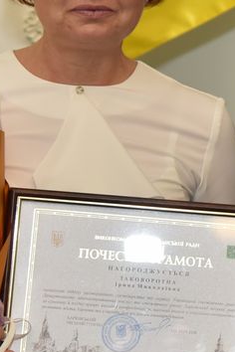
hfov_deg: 4.6
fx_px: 2908
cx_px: 291
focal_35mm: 297
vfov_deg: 6.9
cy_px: 67
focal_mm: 75
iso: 800
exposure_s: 1/200
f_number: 4
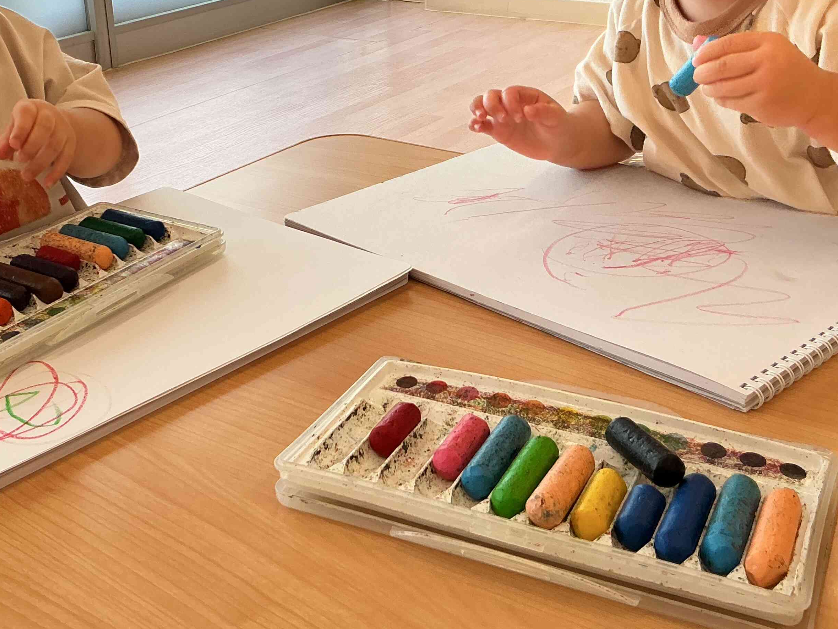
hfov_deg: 39.5
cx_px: 338
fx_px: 1162
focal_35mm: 48
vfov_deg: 29.7
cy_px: 148
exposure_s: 1/166
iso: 25
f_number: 1.8
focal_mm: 3
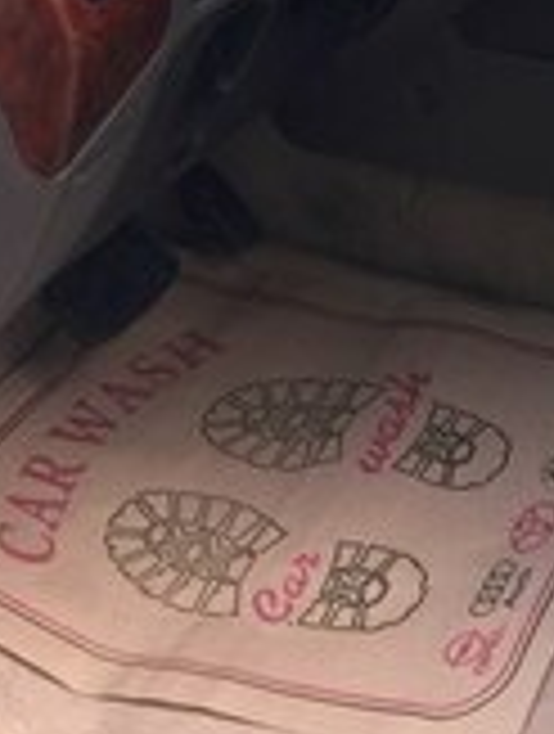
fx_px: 1871
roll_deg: +0.1
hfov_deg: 15.7
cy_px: -131
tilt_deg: -21.6
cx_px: 802
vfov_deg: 20.8
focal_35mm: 88
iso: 25
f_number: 2.2
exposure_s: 1/109
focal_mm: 4.15
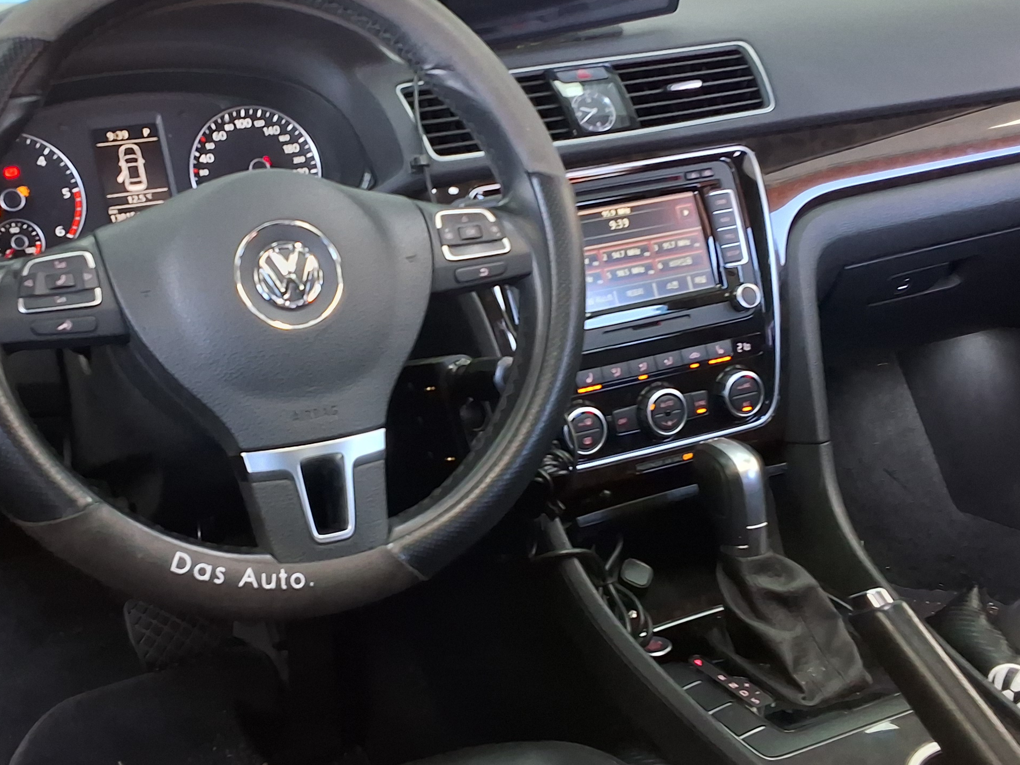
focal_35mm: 48
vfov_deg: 30.1
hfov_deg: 39.5
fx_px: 1414
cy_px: 275
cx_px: 406
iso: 80
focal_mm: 2.91
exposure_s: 1/40
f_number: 1.9
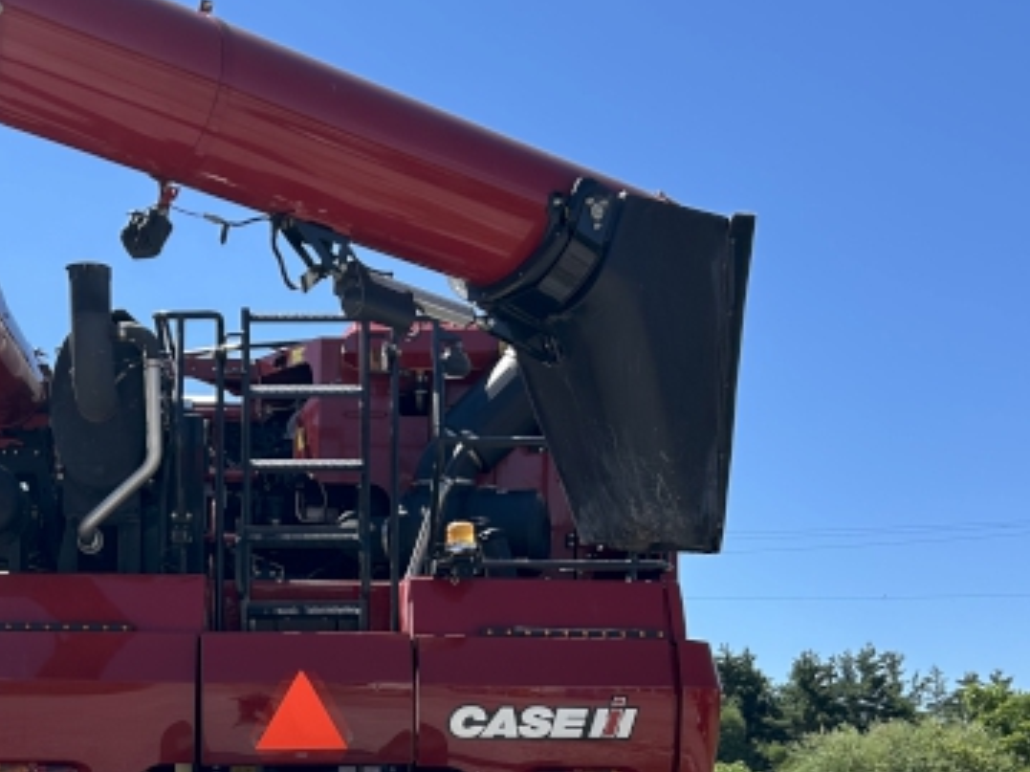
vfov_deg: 24.4
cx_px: 273
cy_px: 712
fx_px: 1725
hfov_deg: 32.7
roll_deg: +0.5
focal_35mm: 58
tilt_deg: +5.1
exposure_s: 1/3460
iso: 50
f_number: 1.5
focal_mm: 5.7
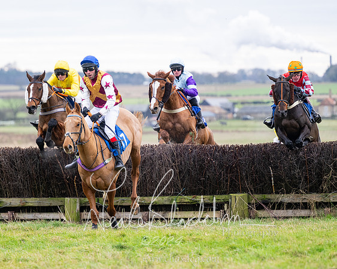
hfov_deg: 8.0
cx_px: 144
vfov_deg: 6.4
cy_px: 134
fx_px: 2404
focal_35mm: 241
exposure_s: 1/1000
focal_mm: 200
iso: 1000
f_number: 4
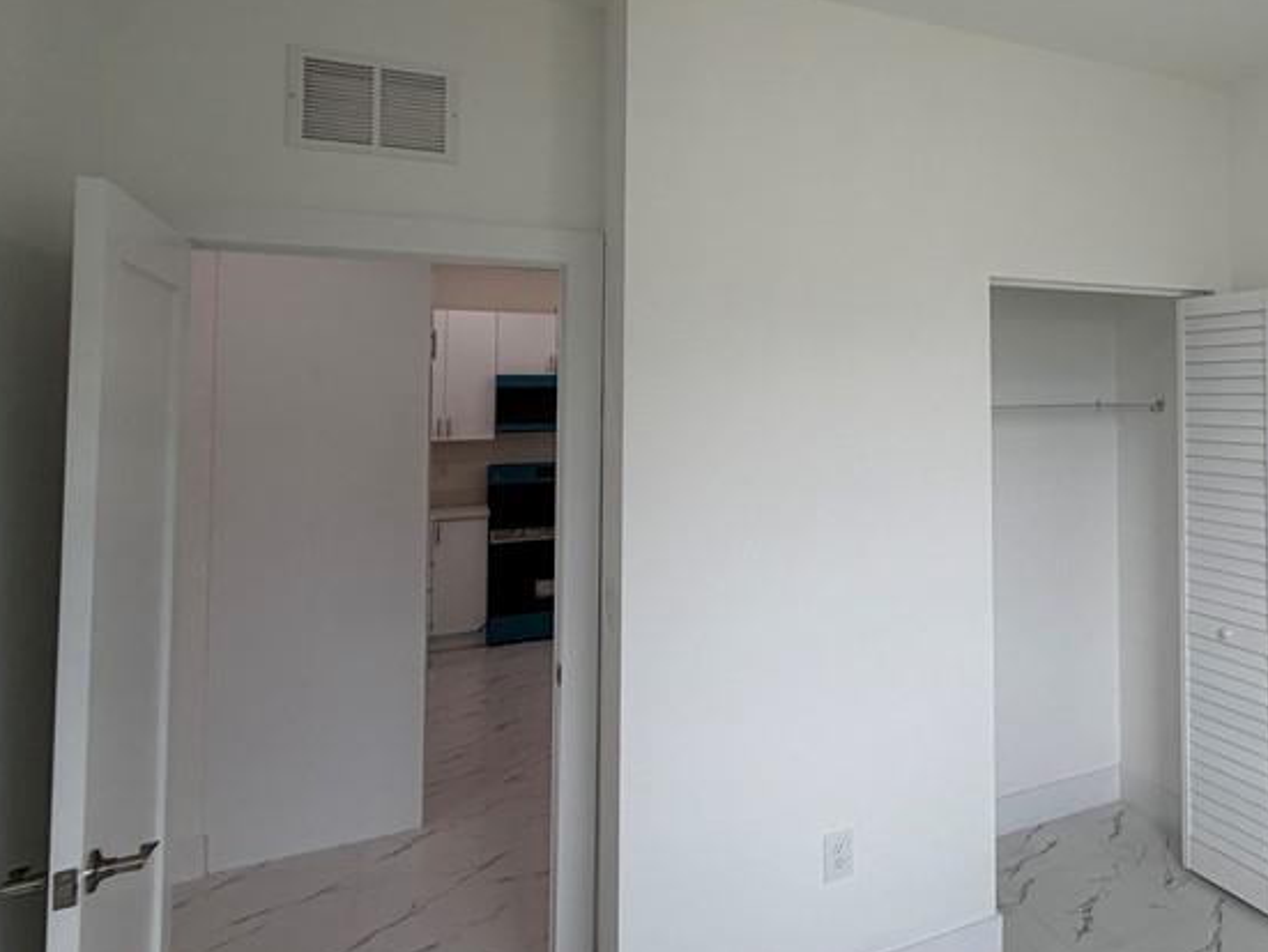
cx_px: 1075
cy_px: 356
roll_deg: +0.7
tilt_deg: +2.5
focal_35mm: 26
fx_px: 953
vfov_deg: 52.5
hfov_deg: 59.9
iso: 64
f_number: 2.2
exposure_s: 1/121
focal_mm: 2.22
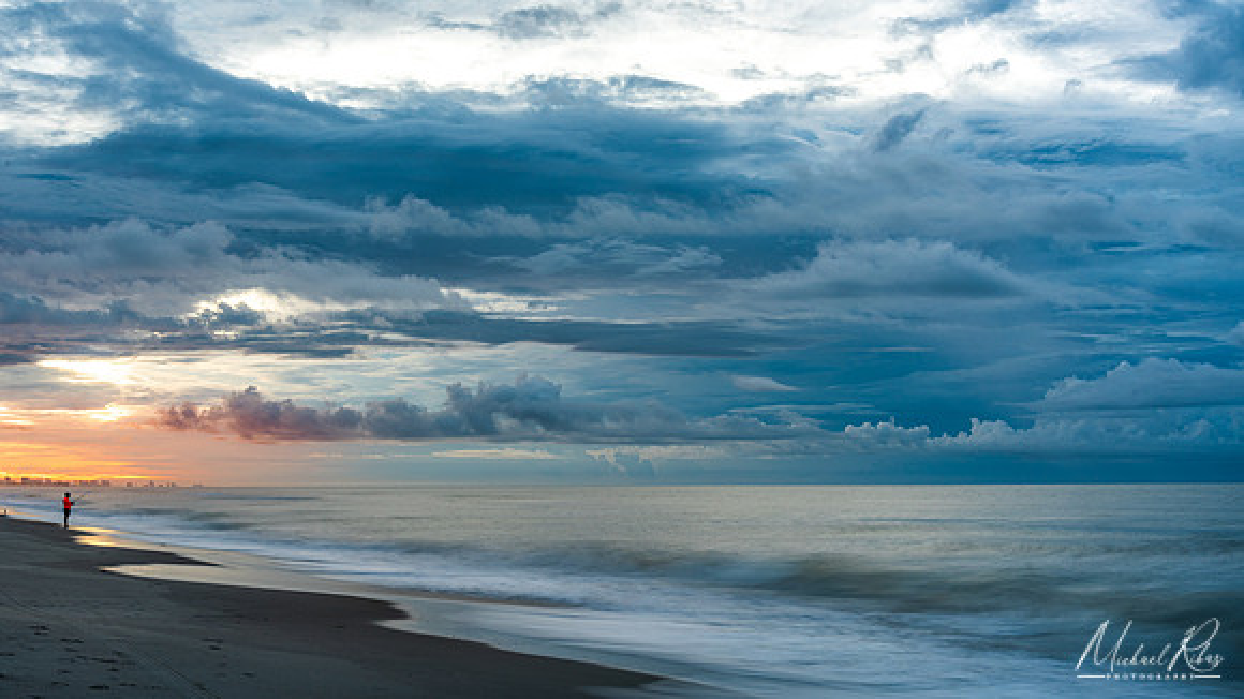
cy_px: 413
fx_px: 1593
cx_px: 622
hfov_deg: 42.7
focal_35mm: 48
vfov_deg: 24.7
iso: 64
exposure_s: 2
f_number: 14
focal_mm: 46
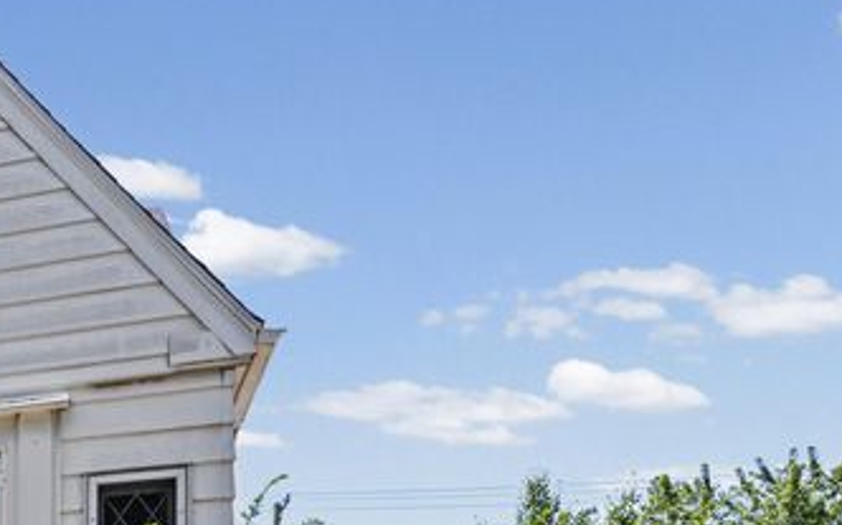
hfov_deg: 32.7
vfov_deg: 23.3
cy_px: 791
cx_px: -274
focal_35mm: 44
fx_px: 1009
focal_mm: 14
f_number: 10
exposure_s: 1/100
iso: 400
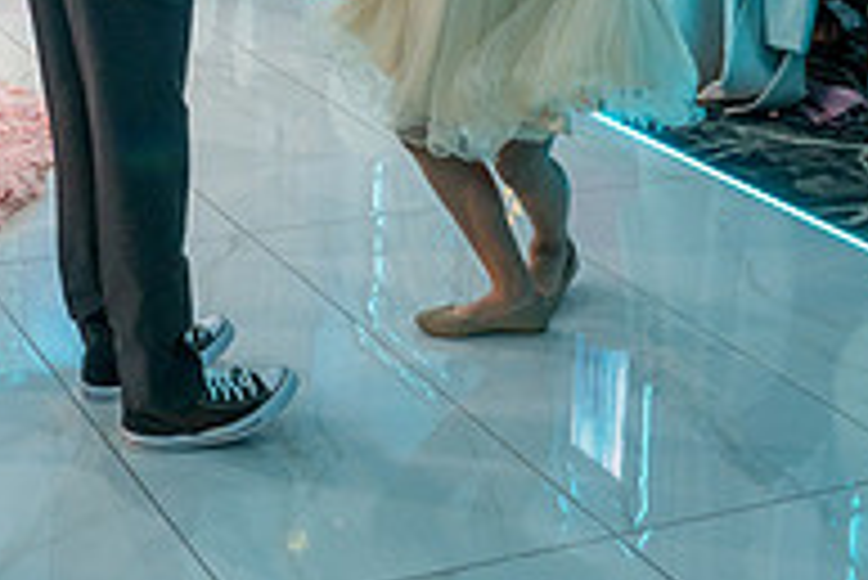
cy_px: -200
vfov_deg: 17.6
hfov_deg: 27.0
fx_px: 1737
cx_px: 81
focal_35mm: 72
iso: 1000
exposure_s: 1/125
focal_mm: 24
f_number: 5
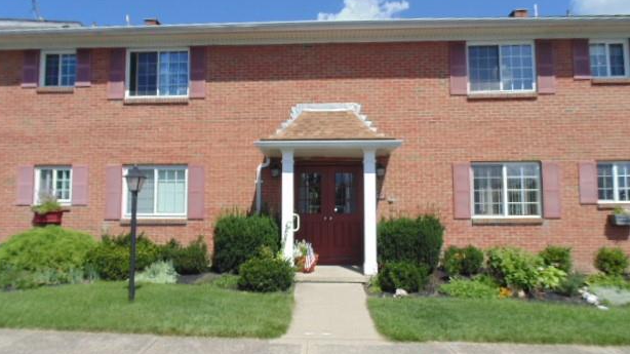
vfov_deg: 45.9
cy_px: 186
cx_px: 303
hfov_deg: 74.0
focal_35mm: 25
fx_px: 418
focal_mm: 4
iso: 80
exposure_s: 1/125
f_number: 9.7
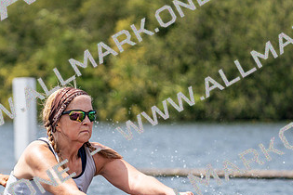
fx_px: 2995
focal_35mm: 368
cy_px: 156
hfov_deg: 5.6
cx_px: 48
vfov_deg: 3.7
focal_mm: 200
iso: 200
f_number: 5.6
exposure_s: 1/1600
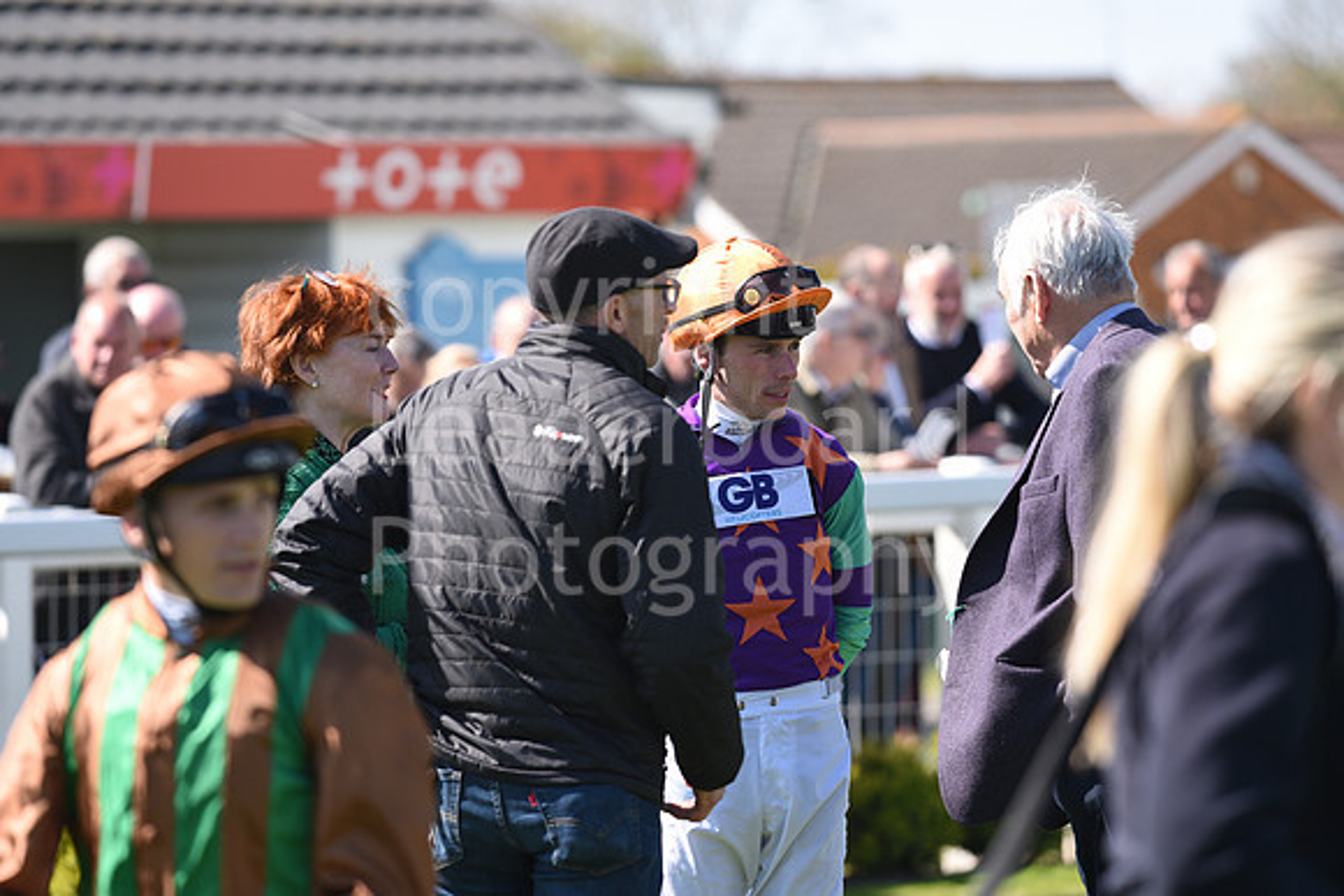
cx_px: 672
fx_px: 11202
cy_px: 448
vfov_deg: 4.6
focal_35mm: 300
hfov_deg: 6.9
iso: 400
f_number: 5.6
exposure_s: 1/1000
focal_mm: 300
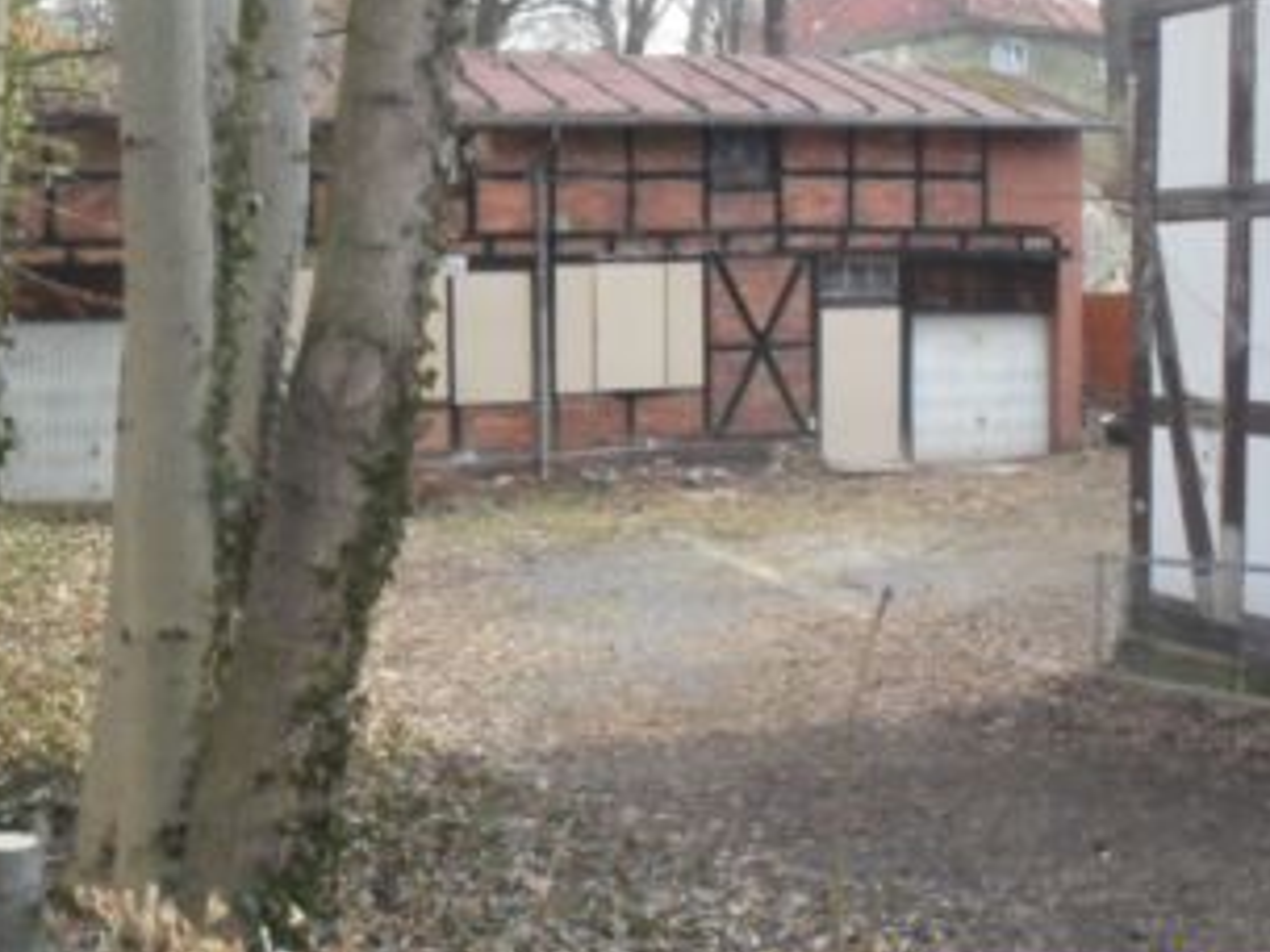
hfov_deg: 41.2
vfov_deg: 31.5
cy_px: 409
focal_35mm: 46
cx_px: 648
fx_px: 1688
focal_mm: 6.3
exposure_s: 1/250
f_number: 8.4
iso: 800
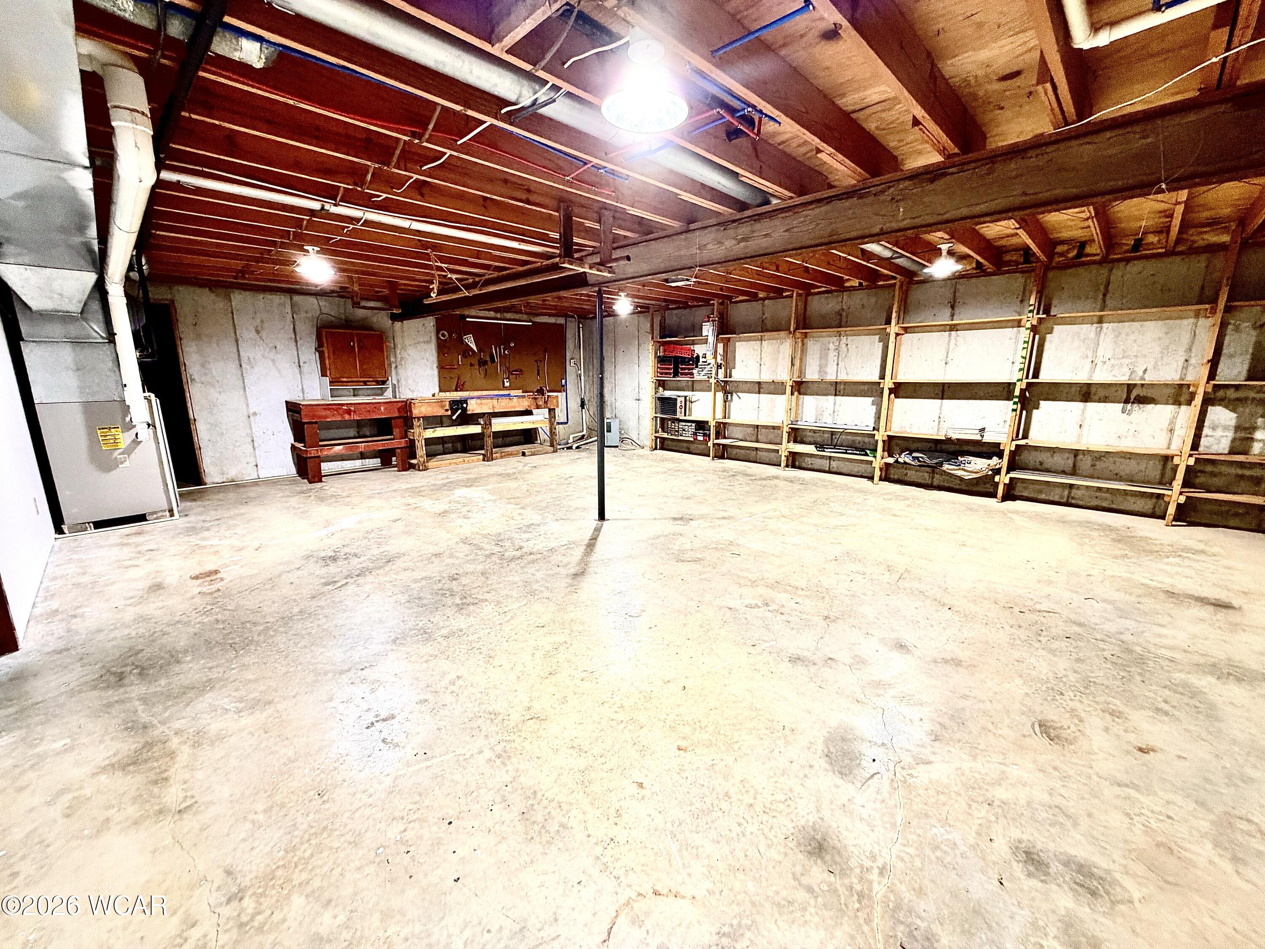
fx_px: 512
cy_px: 474
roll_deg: -0.5
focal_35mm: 14
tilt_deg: -12.3
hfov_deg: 102.1
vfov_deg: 85.7
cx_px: 632
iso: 320
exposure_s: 1/60
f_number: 2.2
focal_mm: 2.22
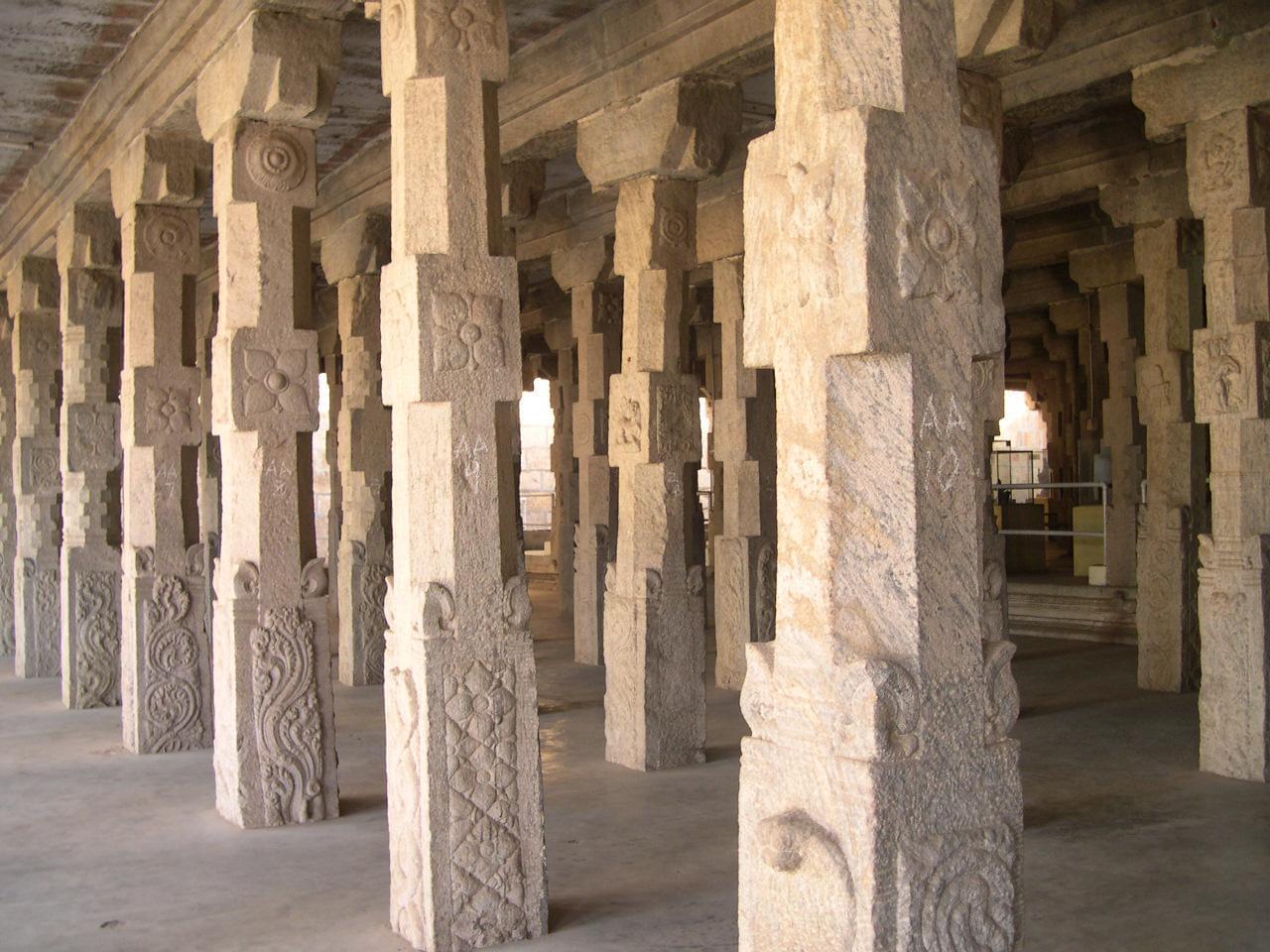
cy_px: 476
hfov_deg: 49.0
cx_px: 635
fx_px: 1394
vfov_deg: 37.7
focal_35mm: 38
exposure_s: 1/14.9
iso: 100
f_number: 2.8
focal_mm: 8
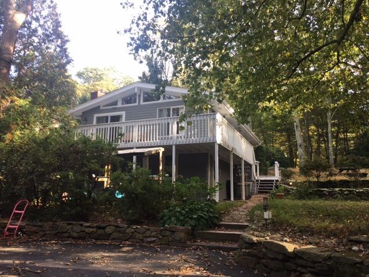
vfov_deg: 48.2
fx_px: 309
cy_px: 138
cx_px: 184
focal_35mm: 29
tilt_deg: +11.6
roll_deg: -1.2
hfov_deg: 61.7
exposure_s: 1/120
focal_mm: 4.15
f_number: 2.2
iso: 32
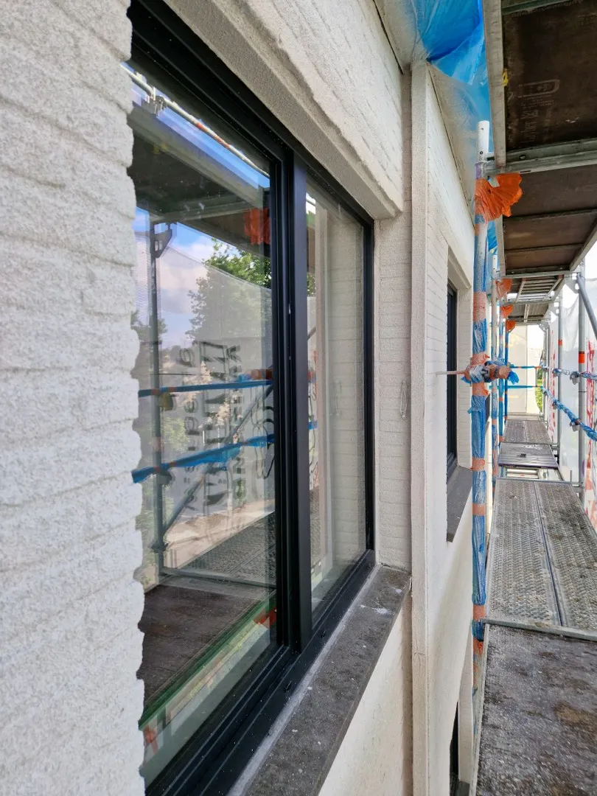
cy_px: 398
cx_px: 298
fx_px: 529
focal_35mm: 23
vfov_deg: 73.9
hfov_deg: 58.9
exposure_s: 1/266
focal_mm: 5.4
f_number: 1.8
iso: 50
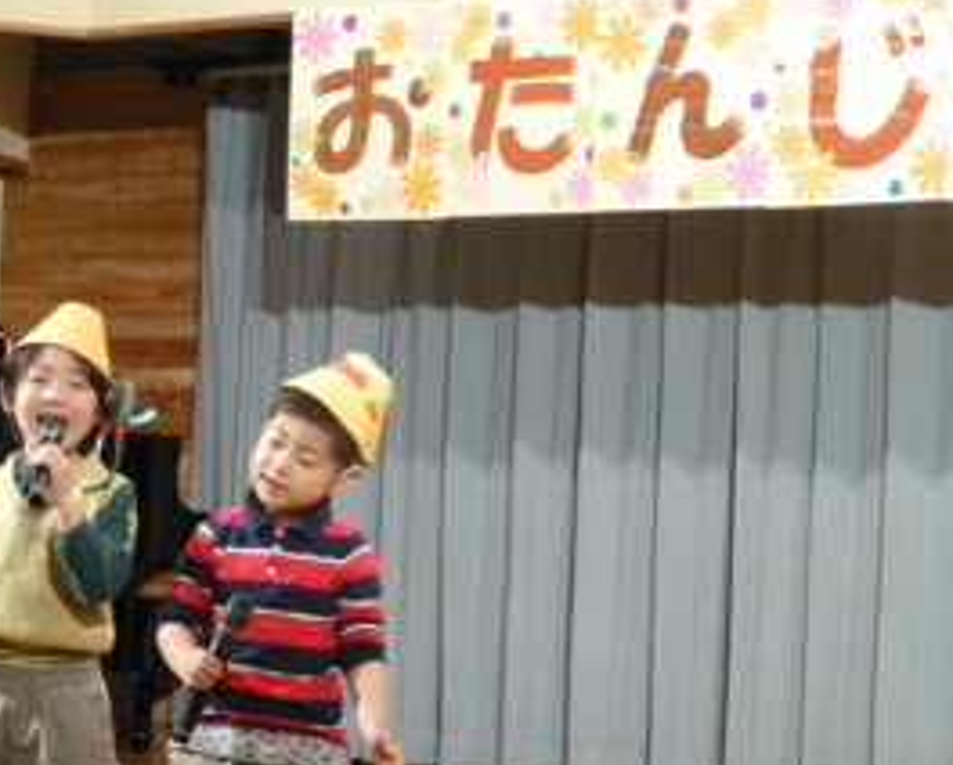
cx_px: 343
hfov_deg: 18.7
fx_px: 2881
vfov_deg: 15.1
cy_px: 451
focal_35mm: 102
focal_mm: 14.2
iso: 800
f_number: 5.1
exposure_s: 1/25
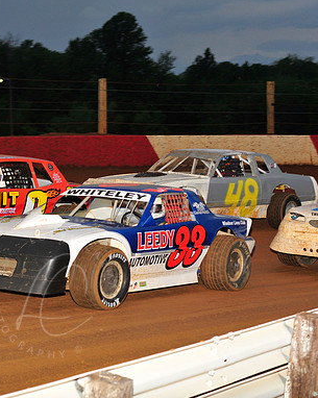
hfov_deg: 13.4
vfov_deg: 16.9
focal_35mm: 114
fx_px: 1343
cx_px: 53
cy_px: 199
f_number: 6.3
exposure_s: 1/320
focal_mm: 80
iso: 800
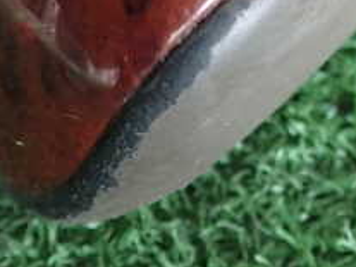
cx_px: 227
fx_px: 894
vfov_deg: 16.3
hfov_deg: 22.5
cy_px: -45
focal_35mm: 87
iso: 320
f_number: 2.3
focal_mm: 5.4
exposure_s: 1/30
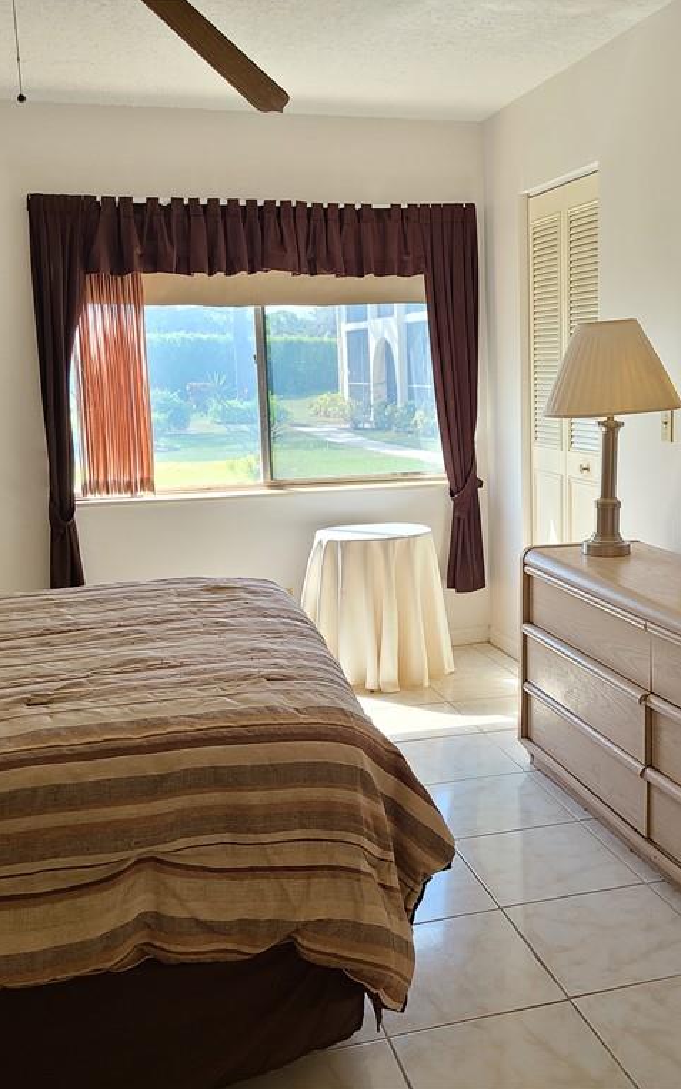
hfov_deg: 34.2
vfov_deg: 52.7
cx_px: 431
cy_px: 542
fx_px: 1099
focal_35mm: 37
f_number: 1.8
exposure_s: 1/119
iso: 64
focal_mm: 5.4
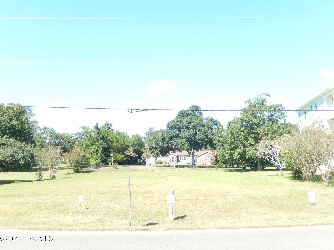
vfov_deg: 39.7
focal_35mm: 36
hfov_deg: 51.4
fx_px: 347
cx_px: 167
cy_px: 125
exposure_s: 1/250
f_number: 4
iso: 125
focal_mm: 6.5
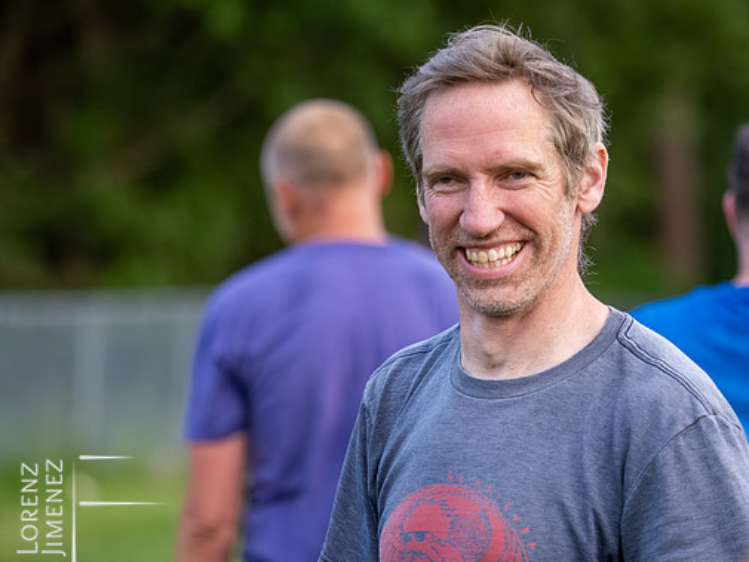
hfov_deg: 6.9
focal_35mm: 287
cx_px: 427
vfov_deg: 5.2
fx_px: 6211
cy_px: 294
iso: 2000
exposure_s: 1/640
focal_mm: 125
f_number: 2.8
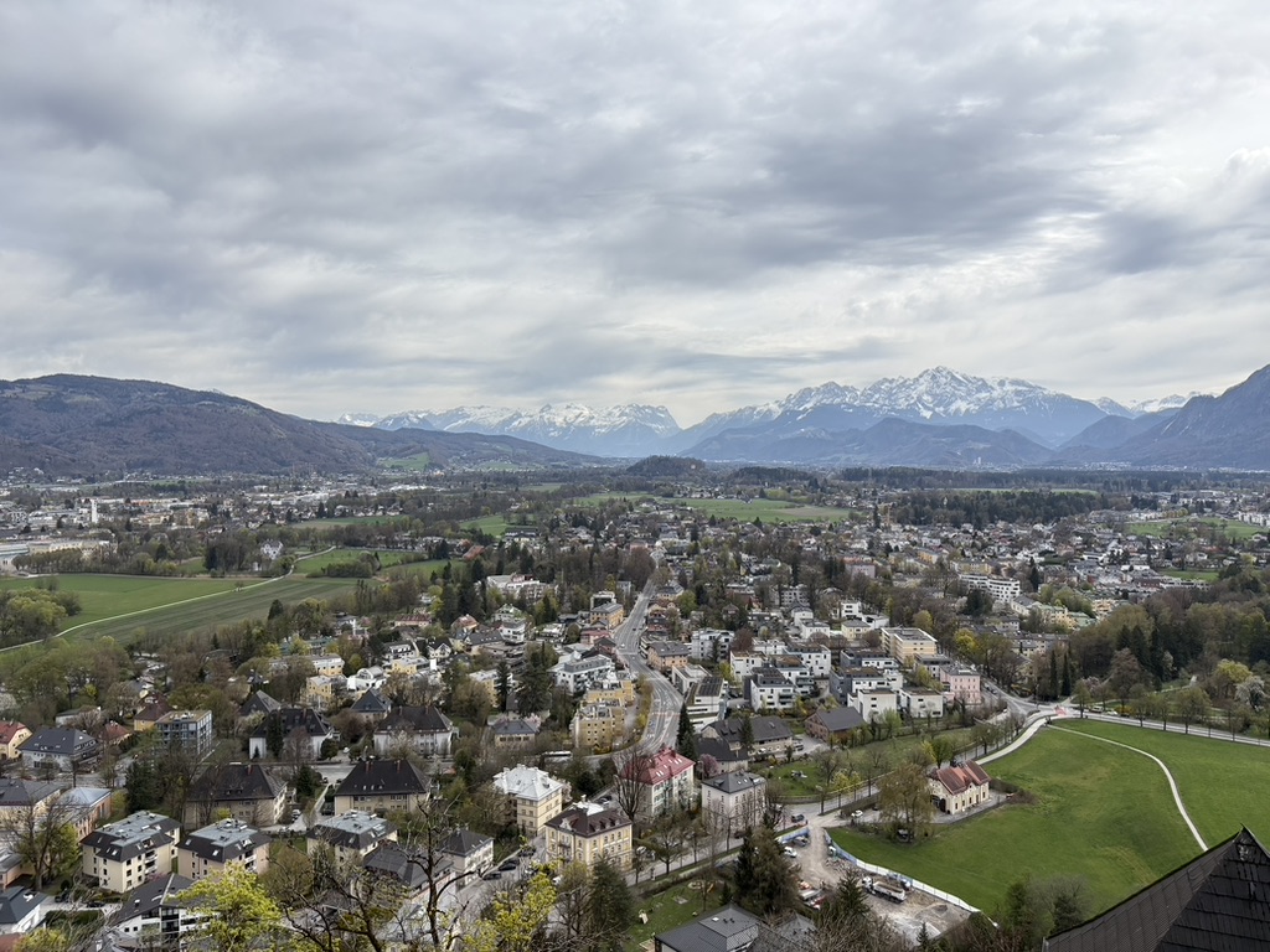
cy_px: 476
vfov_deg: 53.1
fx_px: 954
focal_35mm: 26
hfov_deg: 67.3
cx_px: 635
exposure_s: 1/4608
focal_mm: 5.96
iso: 50
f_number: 1.6
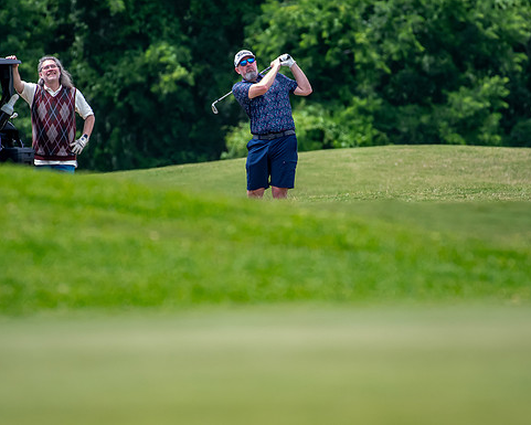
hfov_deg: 2.3
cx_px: 265
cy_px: 212
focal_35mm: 849
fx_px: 13345
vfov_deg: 1.8
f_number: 5.6
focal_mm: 500
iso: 2000
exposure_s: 1/2000
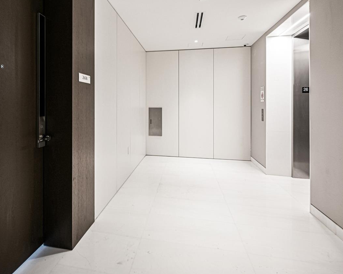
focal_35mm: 20
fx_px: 203
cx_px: 138
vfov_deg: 67.0
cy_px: 102
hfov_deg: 79.5
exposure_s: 1/30
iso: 100
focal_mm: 14
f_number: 4
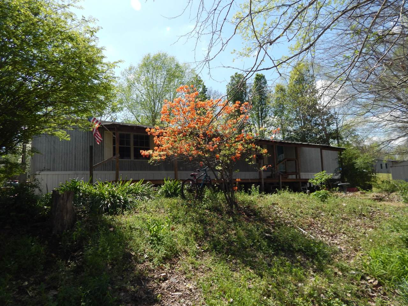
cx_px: 204
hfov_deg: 73.9
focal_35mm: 23
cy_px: 153
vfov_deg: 58.9
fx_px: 271
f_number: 6
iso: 200
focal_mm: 4
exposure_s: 1/640
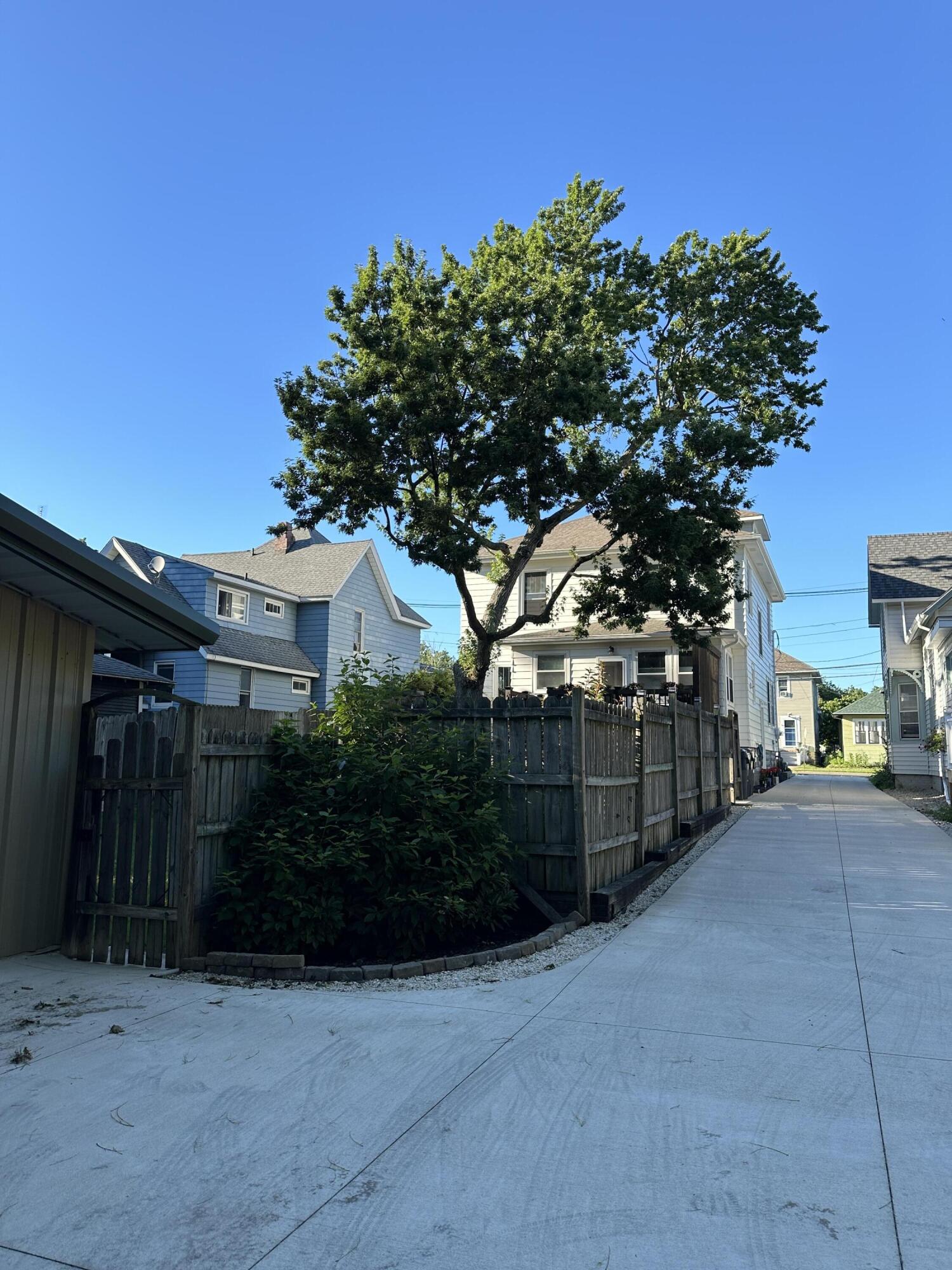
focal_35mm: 24
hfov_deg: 56.8
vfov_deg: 71.6
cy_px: 635
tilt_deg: +9.5
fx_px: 880
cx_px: 476
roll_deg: -1.3
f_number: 1.78
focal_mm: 6.86
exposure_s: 1/1107
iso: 80
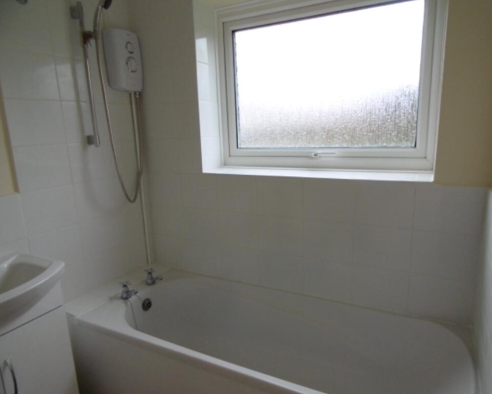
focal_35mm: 23
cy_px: 197
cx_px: 258
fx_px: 335
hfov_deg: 72.5
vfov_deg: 60.9
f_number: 3
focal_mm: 4
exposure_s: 1/60
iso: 160
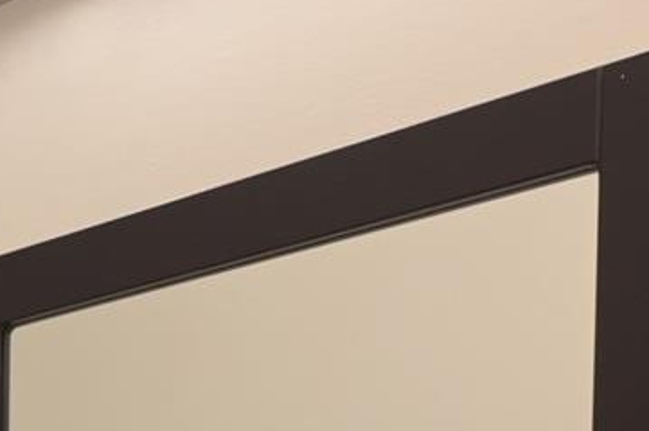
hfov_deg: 16.1
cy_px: 822
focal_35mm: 85
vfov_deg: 13.9
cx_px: -775
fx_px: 1531
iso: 800
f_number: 9
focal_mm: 15
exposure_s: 1/15
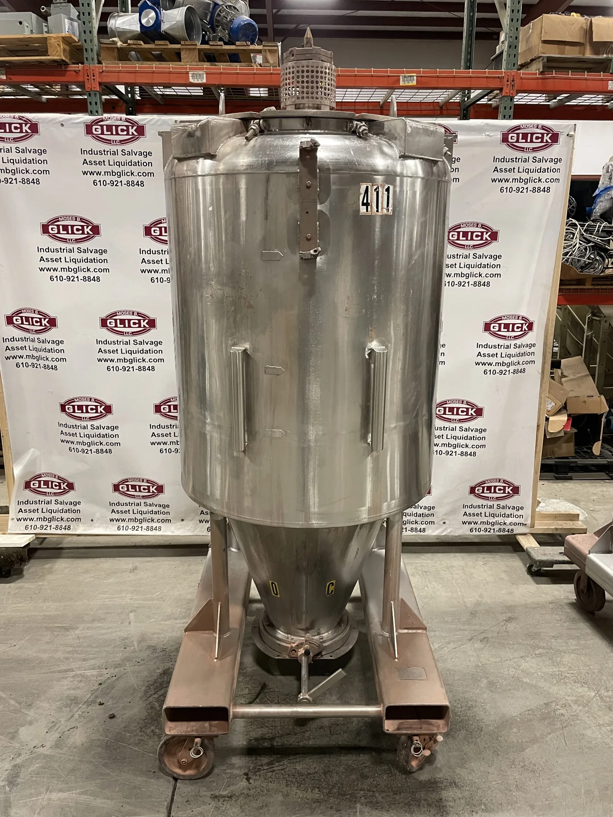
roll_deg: -0.1
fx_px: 614
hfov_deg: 53.1
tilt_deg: -15.0
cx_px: 306
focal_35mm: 26
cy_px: 408
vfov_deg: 67.3
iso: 500
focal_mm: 4.2
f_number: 1.6
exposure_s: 1/60
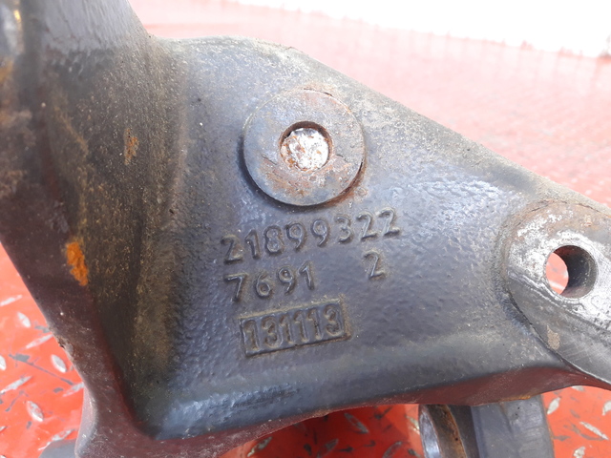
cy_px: 229
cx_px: 306
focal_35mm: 28
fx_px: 494
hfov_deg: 63.4
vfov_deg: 49.7
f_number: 1.9
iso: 80
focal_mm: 3.7
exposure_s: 1/33
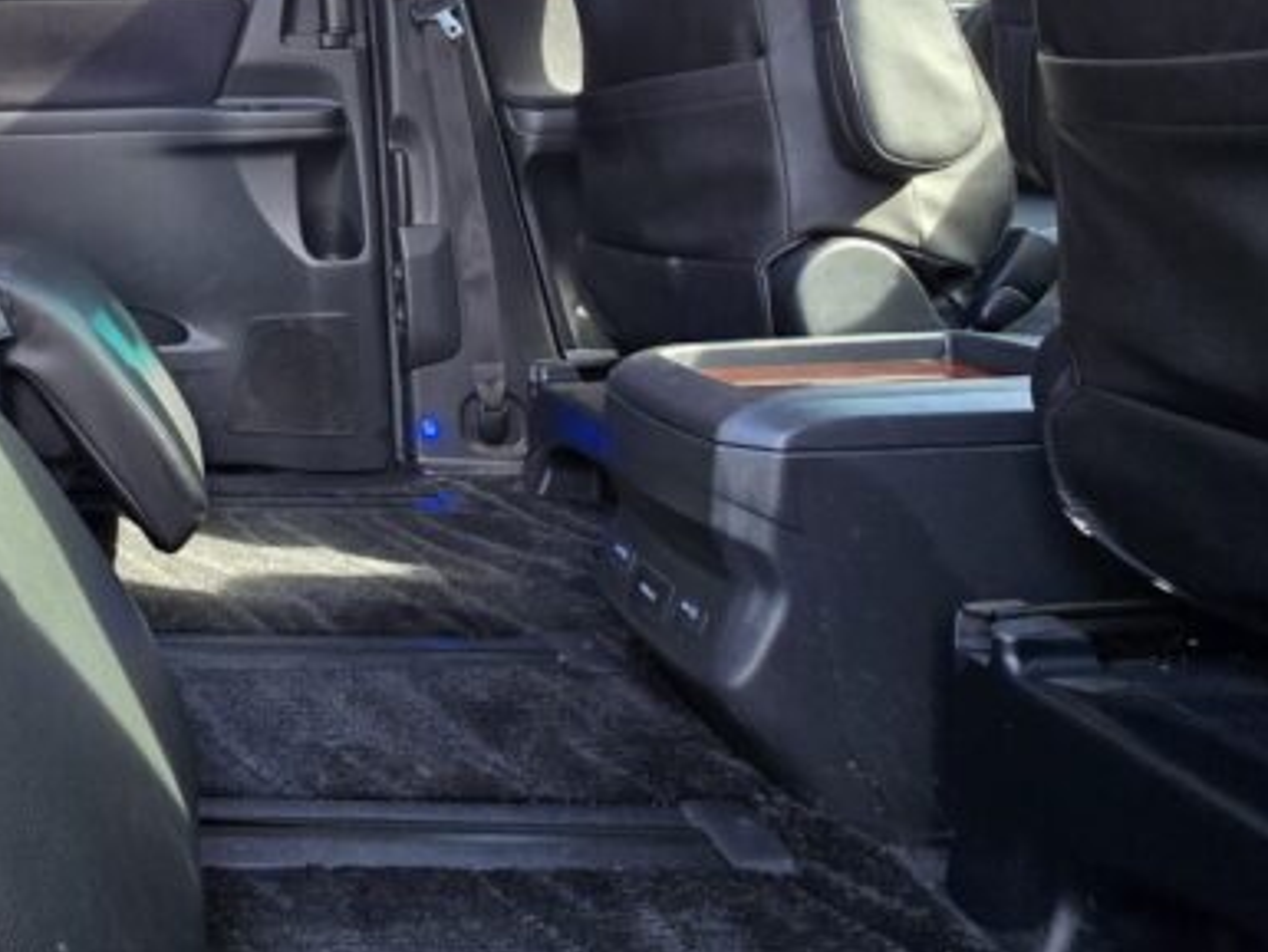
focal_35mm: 27
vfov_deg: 46.7
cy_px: 109
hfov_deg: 56.2
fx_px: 989
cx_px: 122
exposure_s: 1/50
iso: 64
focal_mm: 2.2
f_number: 2.2
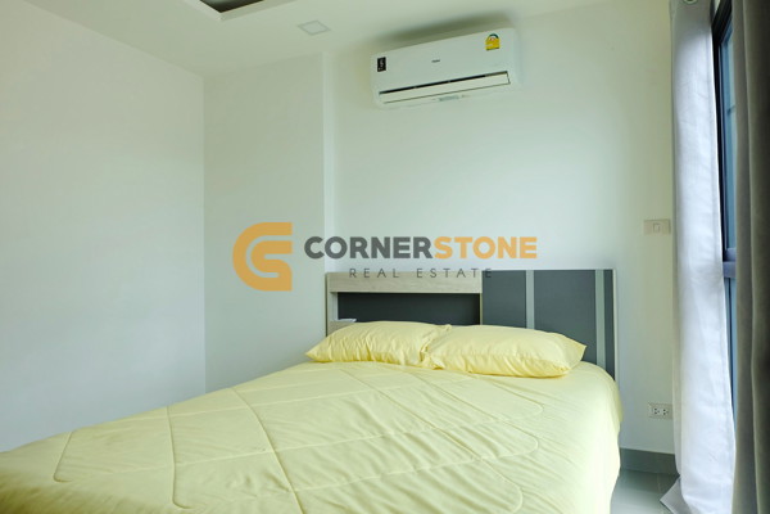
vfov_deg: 53.1
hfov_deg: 73.7
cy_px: 257
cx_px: 385
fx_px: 513
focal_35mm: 24
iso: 200
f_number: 5.6
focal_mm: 16
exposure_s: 1/125
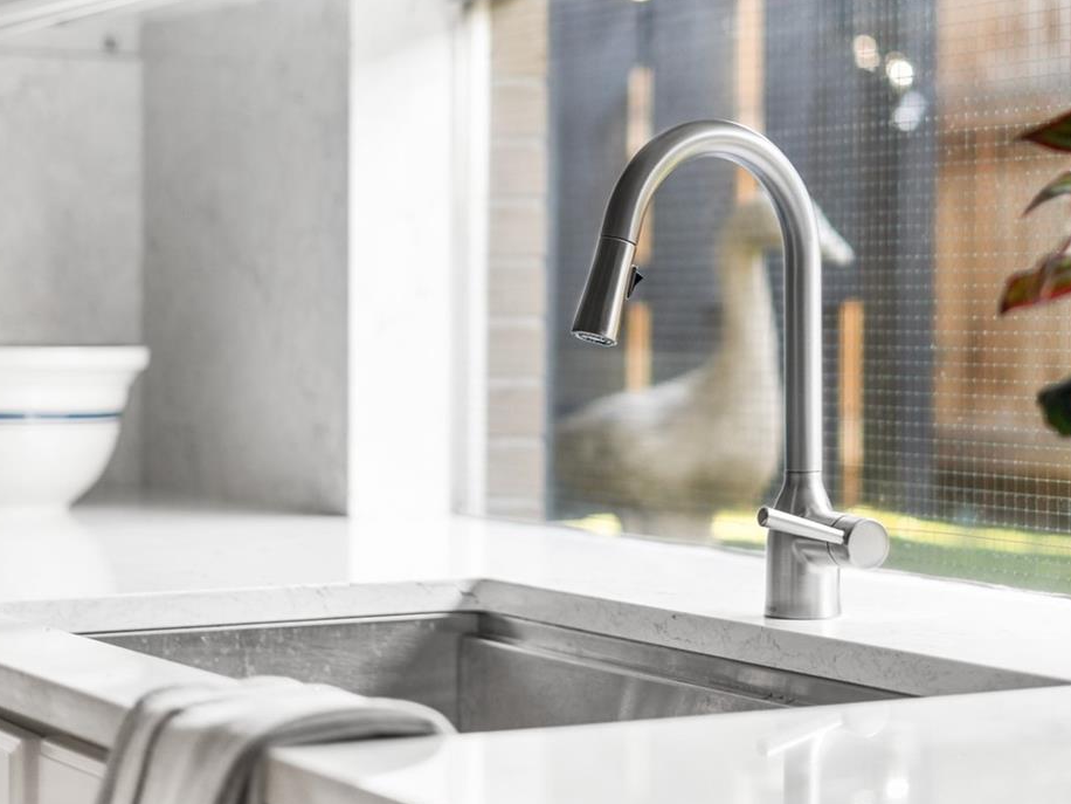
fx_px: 2599
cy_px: 280
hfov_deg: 23.2
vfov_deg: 17.5
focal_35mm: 84
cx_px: 658
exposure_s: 1/13
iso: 100
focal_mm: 50
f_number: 1.8
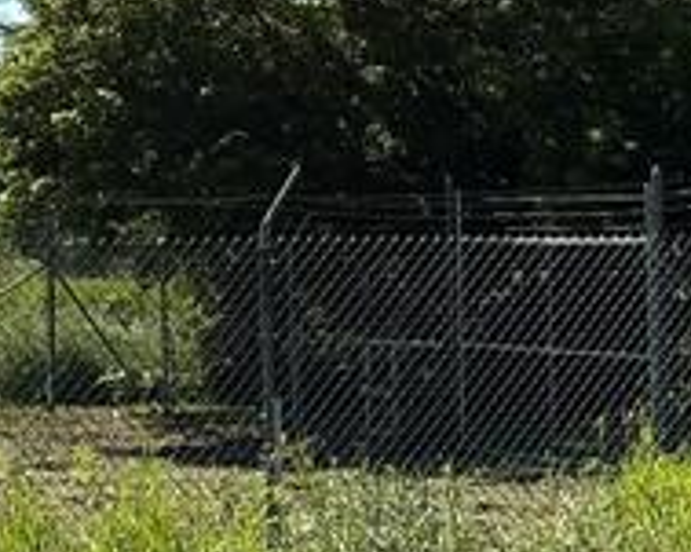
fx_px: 3025
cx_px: 249
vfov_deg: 10.4
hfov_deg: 13.0
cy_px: 154
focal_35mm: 148
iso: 25
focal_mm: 3
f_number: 1.8
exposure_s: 1/2959
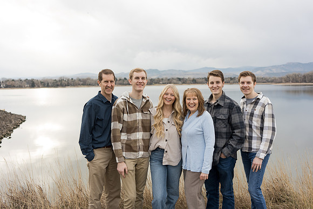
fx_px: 304
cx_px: 156
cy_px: 104
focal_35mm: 35
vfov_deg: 37.9
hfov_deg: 54.4
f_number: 2.8
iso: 200
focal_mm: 35
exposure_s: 1/250
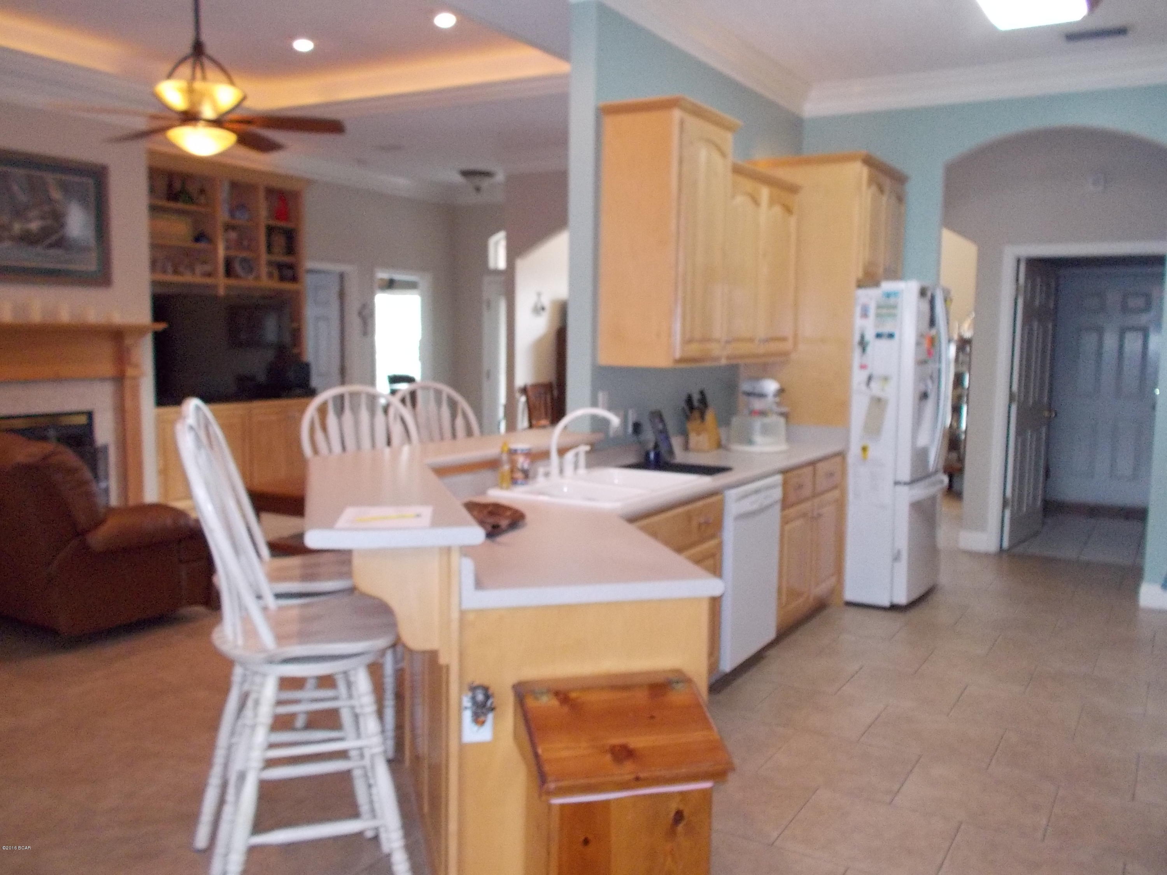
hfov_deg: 61.7
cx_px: 584
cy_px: 438
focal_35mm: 29
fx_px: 978
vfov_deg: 48.2
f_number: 3.3
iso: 320
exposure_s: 1/25
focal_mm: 4.1
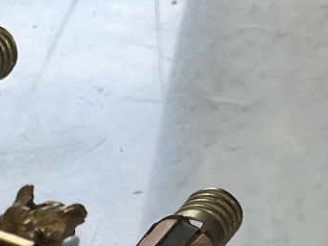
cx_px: -202
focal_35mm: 102
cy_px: 423
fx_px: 967
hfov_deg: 16.9
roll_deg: +6.3
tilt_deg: -43.1
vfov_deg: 13.3
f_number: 1.8
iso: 50
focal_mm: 3
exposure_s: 1/120
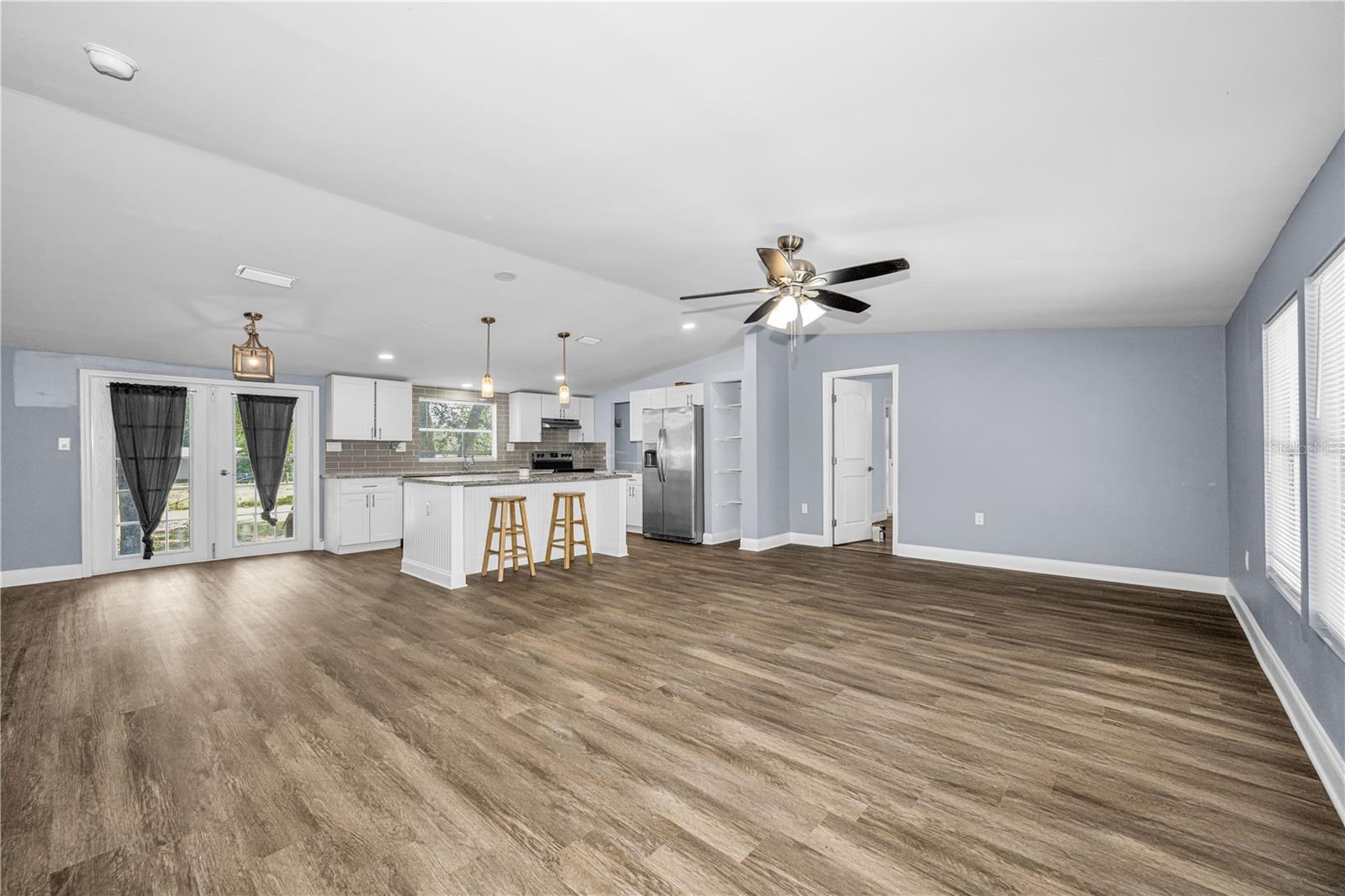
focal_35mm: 14
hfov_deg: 104.3
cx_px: 672
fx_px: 523
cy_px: 448
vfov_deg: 81.2
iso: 320
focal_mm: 14
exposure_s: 1/60
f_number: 8
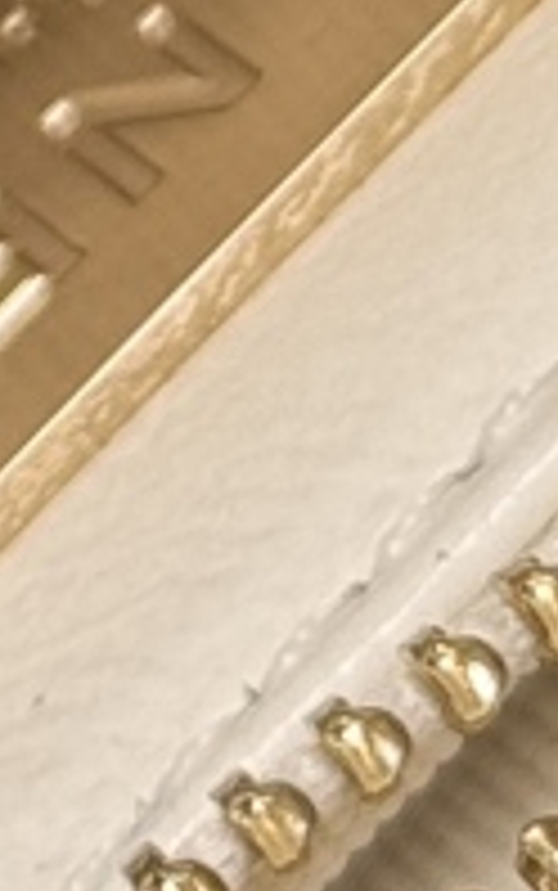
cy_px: -1228
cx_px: -315
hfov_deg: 3.5
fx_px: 8990
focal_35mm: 370
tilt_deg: -49.7
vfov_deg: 5.5
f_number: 1.78
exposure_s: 1/111
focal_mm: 6.76
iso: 80
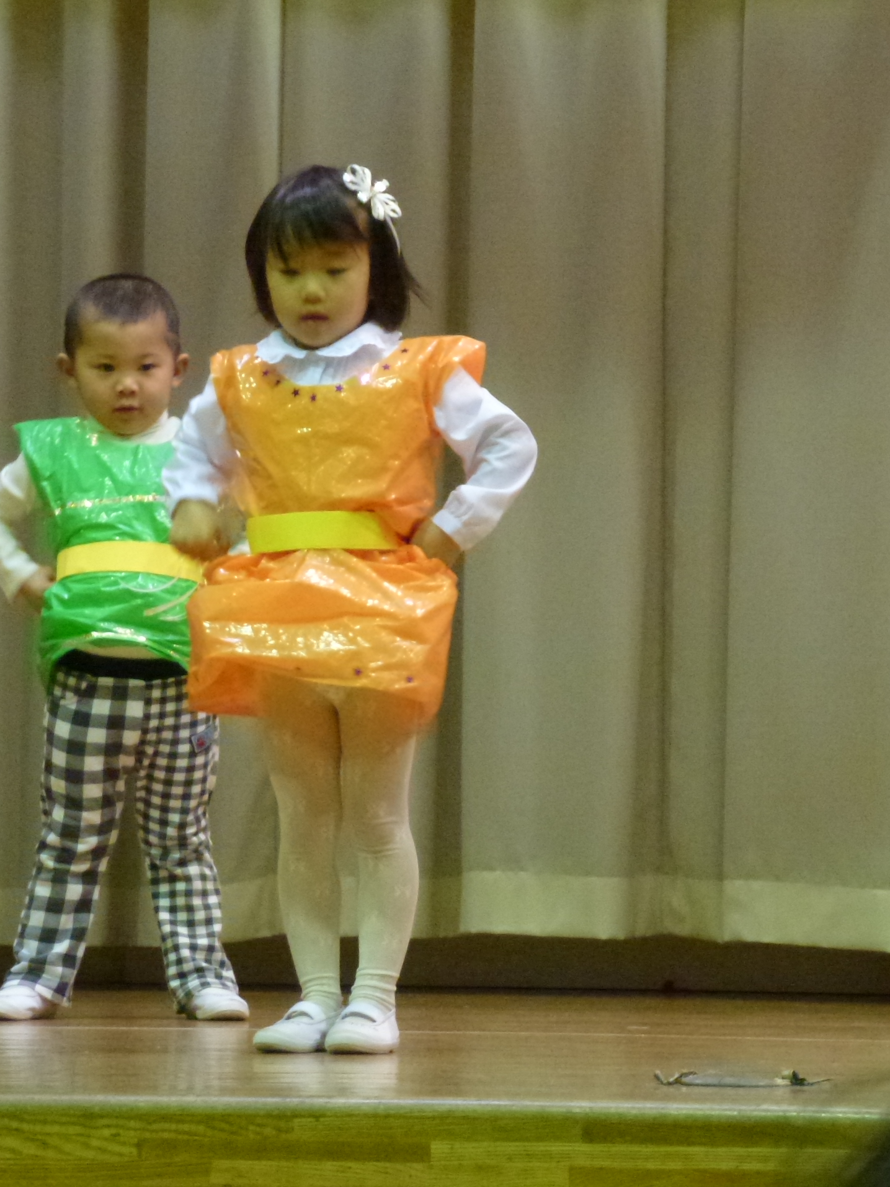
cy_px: 594
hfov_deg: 7.8
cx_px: 437
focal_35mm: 190
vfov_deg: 10.4
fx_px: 6513
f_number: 5.3
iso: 800
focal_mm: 25.5
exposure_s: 1/20
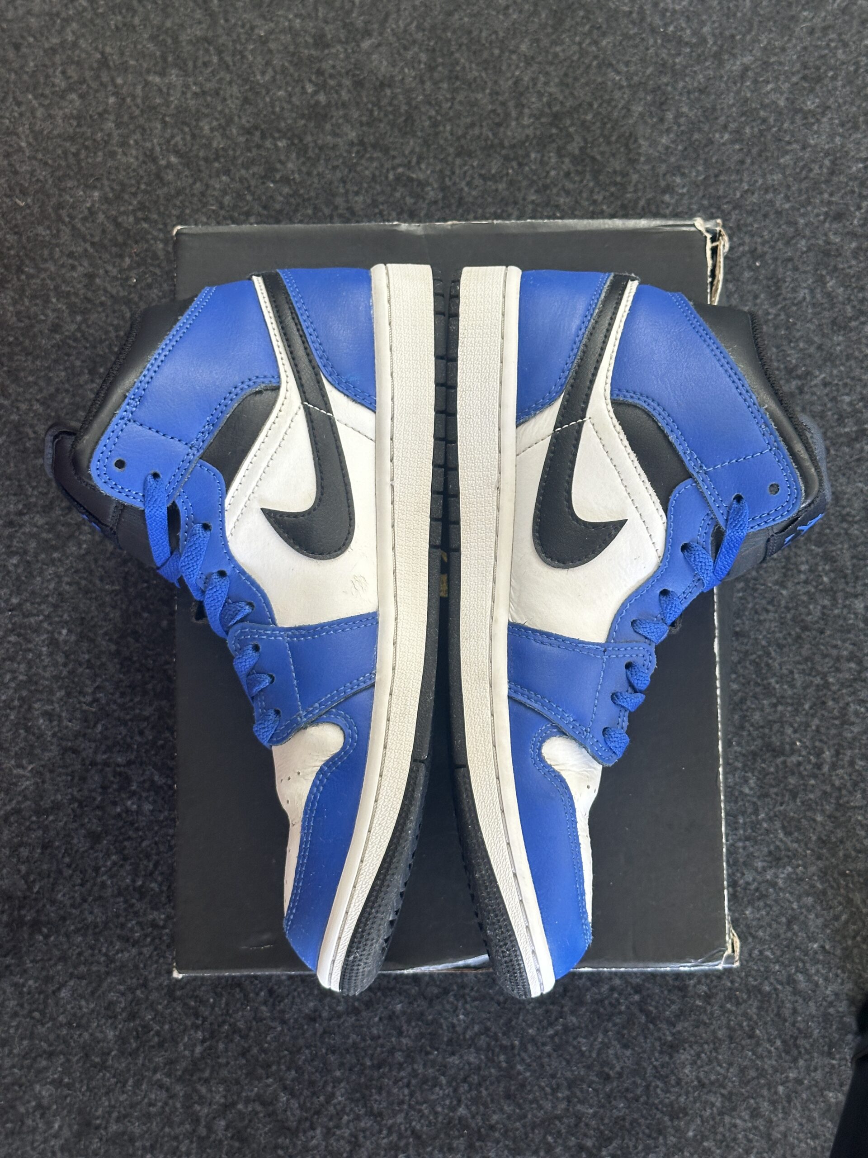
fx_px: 1605
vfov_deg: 39.7
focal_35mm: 48
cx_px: 434
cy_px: 579
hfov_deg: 30.3
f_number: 1.78
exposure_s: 1/50
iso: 125
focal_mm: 6.86
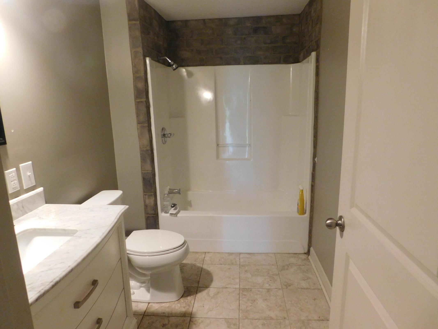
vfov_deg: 58.9
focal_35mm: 23
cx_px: 219
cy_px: 164
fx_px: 291
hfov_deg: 73.9
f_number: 3
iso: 400
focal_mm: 4
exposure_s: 1/15
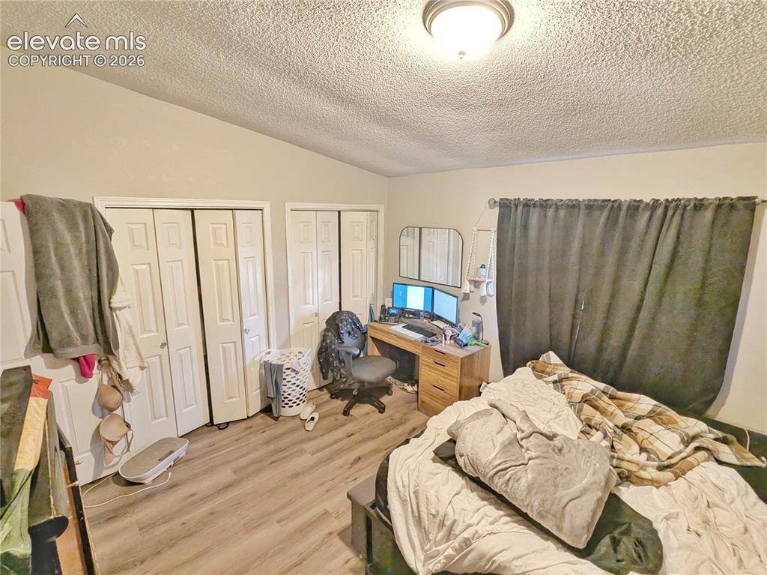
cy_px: 288
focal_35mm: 16
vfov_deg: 78.1
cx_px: 384
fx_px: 354
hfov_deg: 94.5
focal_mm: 2.22
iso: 141
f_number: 2.2
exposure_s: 1/33.7
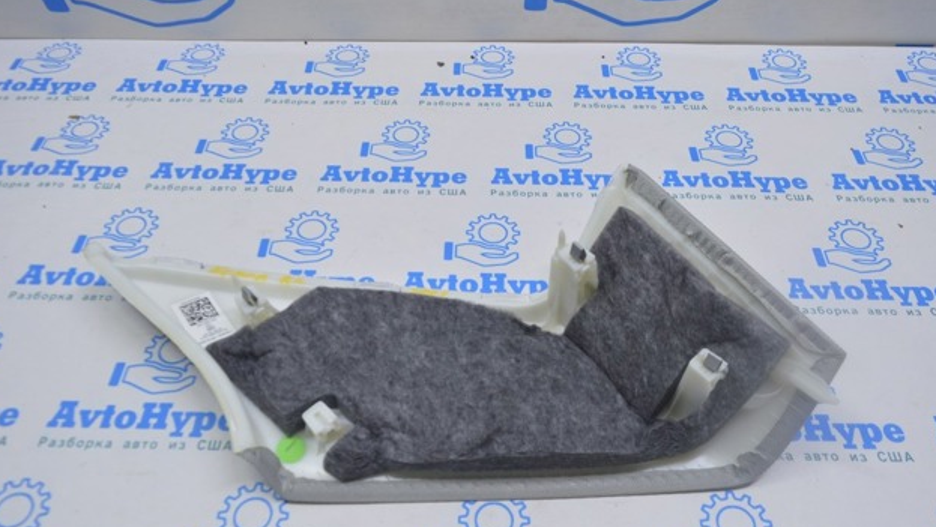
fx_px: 720
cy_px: 291
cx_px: 460
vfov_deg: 40.2
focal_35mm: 29
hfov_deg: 66.0
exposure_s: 1/30
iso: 400
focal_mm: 18
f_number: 5.6
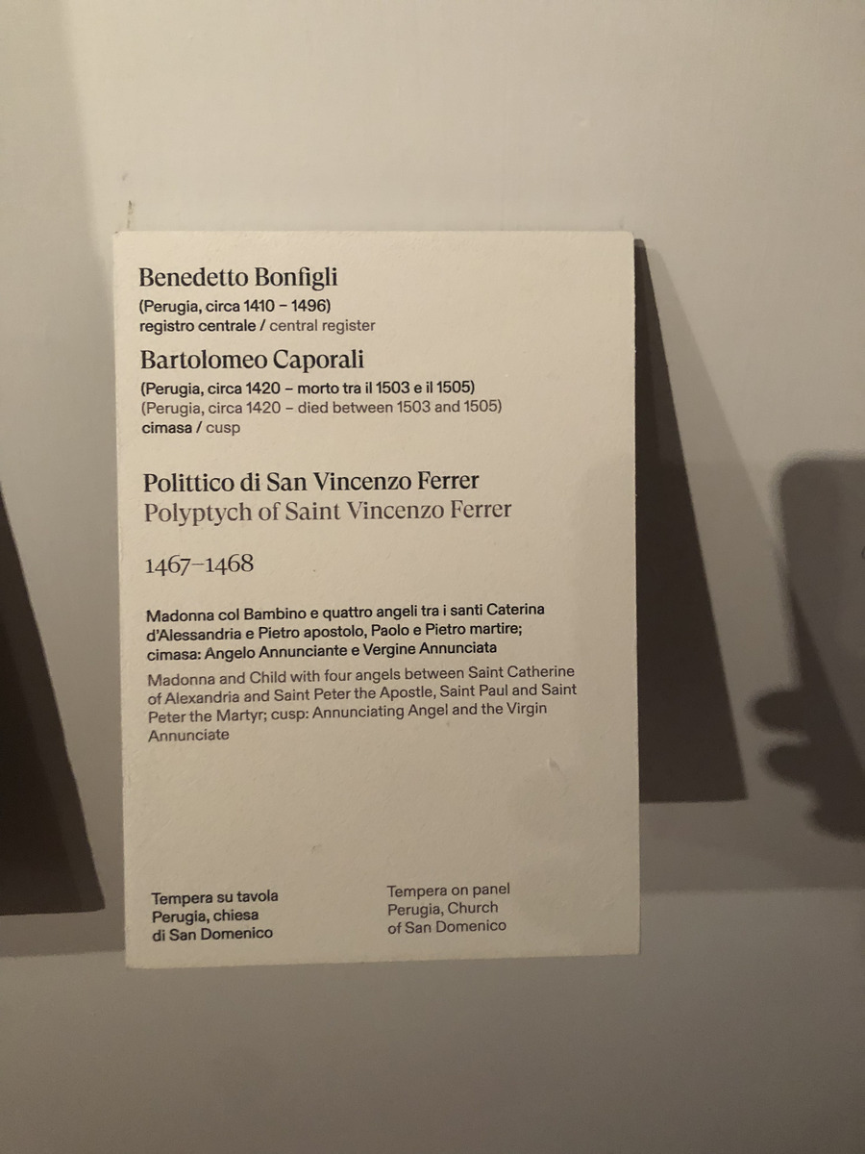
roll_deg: +0.1
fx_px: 933
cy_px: 577
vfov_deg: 63.4
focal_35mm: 28
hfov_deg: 49.7
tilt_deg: -37.3
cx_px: 432
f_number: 1.8
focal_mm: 4
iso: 80
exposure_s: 1/7
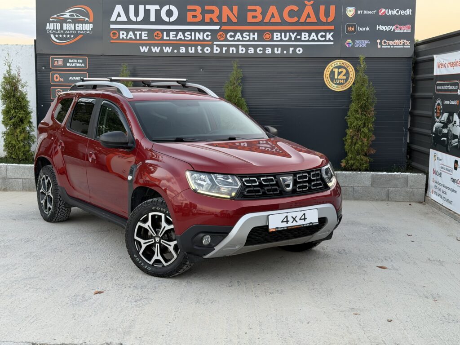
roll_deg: -0.9
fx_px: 638
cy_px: 172
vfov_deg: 30.3
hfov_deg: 39.7
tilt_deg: -7.6
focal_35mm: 48
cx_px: 230
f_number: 1.78
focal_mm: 6.76
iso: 100
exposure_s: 1/73
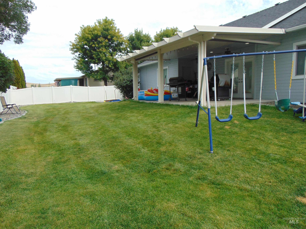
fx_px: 221
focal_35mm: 25
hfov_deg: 69.4
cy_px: 114
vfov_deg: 54.9
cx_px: 153
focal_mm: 4.5
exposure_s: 1/640
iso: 80
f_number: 3
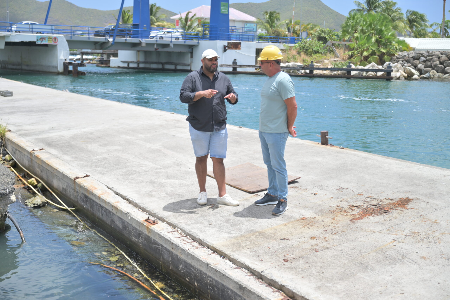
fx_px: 575
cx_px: 225
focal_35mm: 46
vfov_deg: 29.2
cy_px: 150
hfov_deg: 42.8
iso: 100
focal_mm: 46
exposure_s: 1/1600
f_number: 2.8
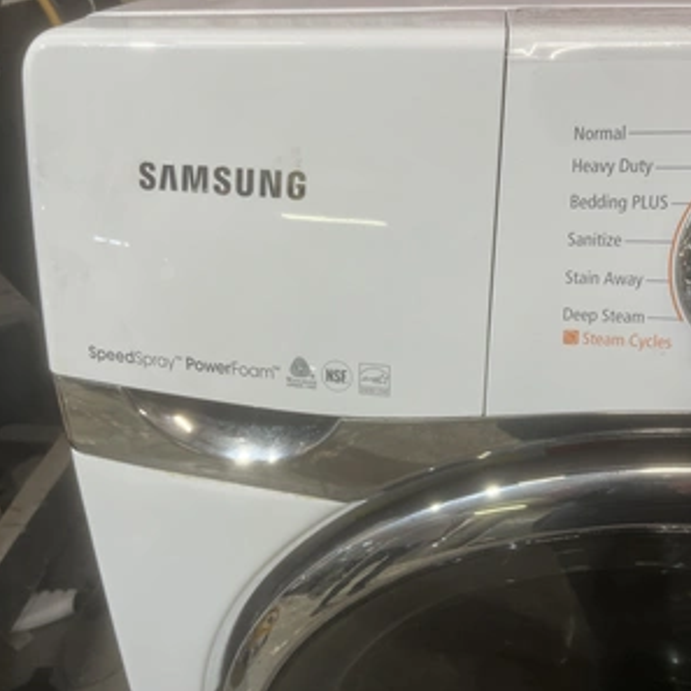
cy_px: 347
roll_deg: +2.8
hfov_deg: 52.4
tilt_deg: -32.0
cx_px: 384
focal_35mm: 31
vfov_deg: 52.5
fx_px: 700
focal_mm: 5.1
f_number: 1.6
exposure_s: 1/120
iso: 100
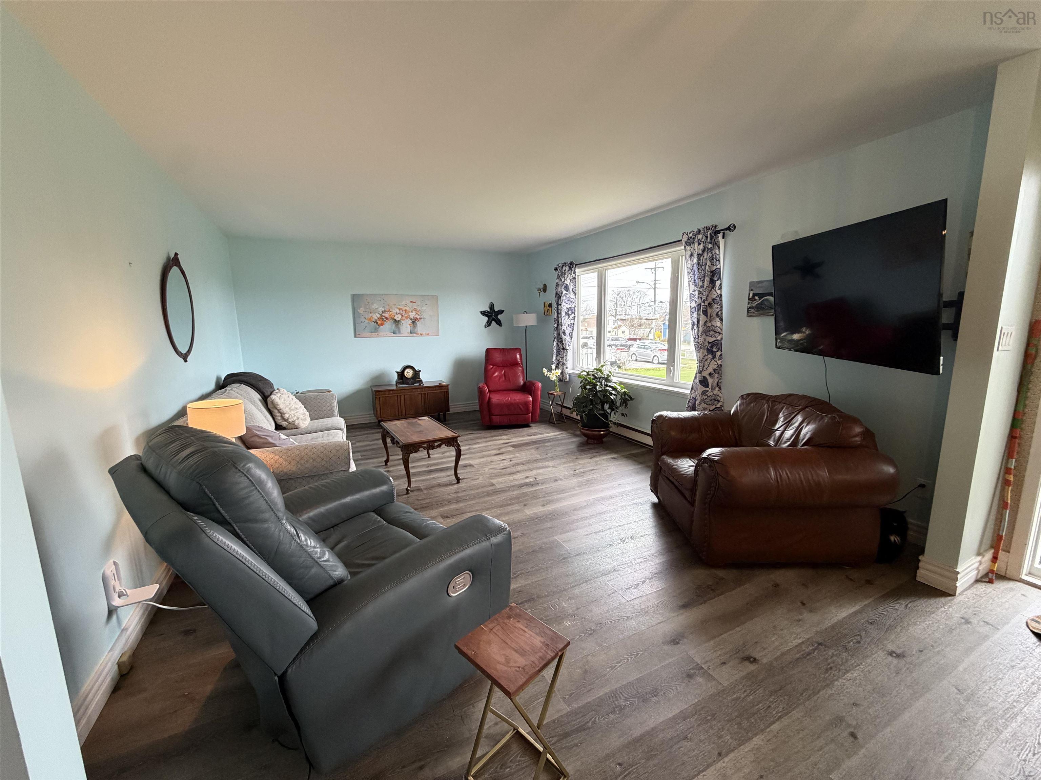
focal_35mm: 14
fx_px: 421
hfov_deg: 102.1
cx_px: 520
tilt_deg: -8.0
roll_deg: +0.5
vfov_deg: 85.7
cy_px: 390
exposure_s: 1/60
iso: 320
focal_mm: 2.22
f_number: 2.2
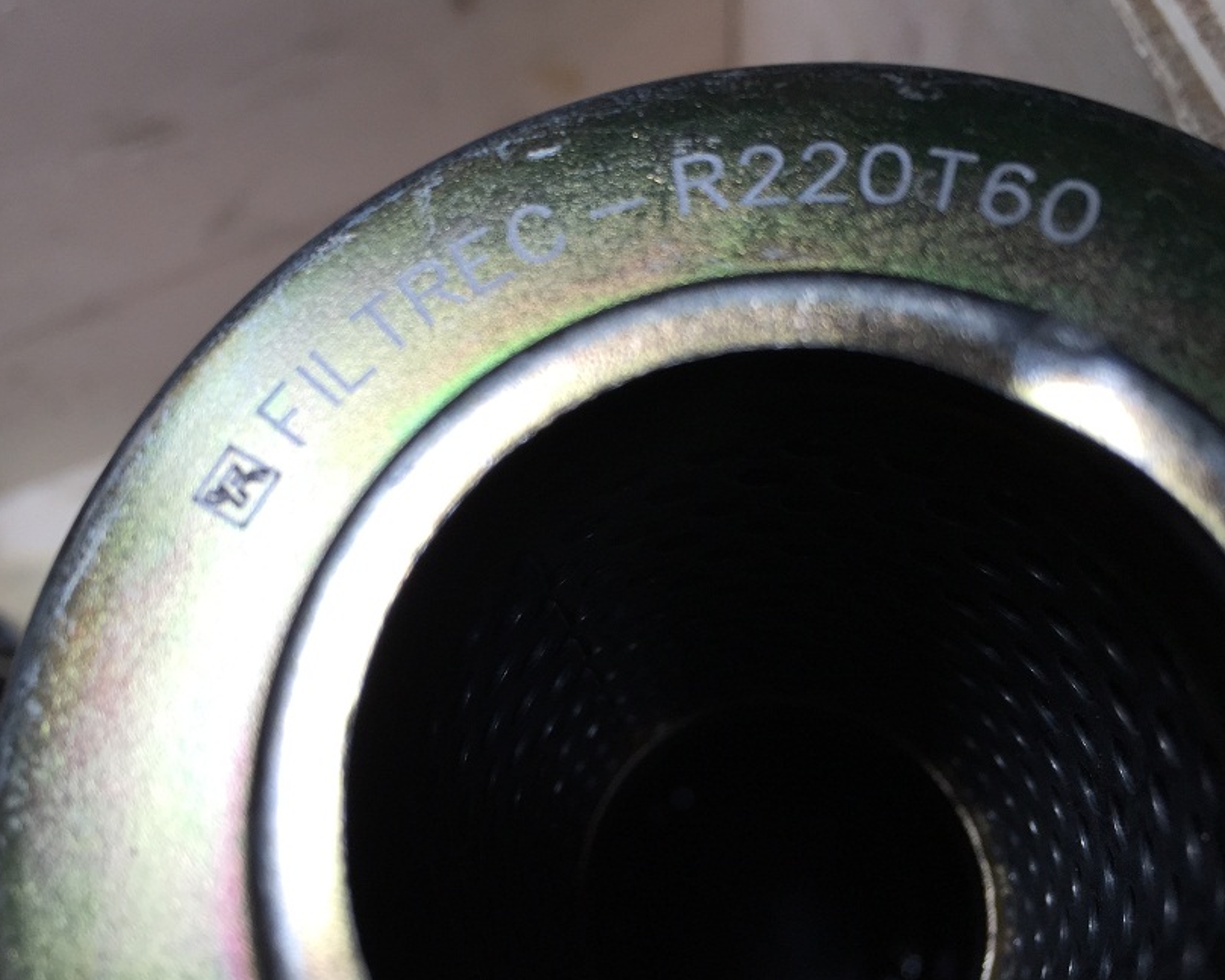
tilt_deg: -70.5
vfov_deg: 42.2
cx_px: 568
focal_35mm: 35
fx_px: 1269
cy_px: 462
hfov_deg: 51.5
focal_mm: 4.15
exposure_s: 1/100
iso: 40
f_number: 2.2
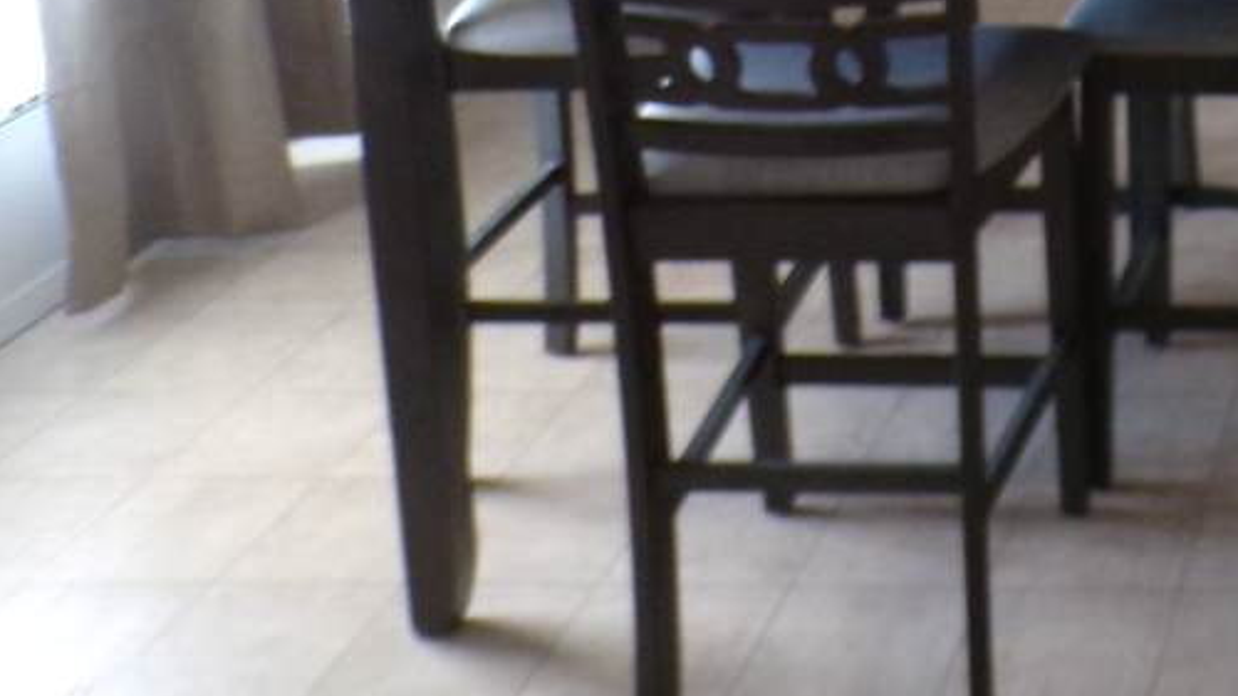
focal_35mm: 67
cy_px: -374
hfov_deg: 27.2
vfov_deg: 16.3
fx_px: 2199
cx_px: 1540
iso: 503
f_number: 3
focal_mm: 4.3
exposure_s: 1/17
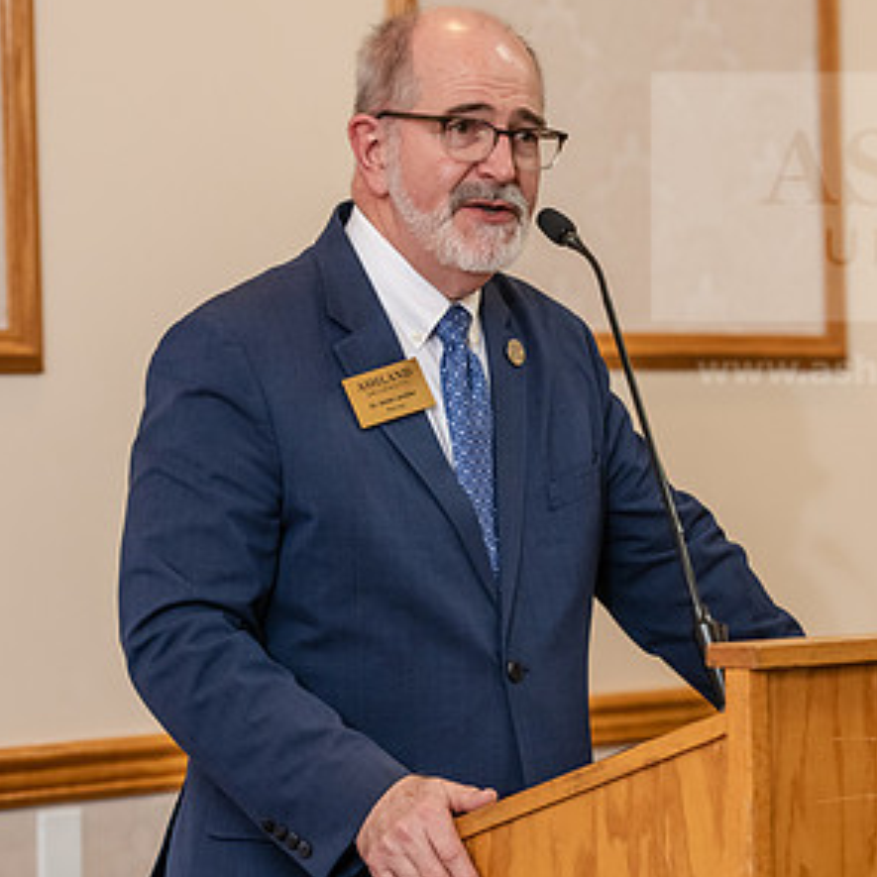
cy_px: 433
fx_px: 4701
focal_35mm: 164
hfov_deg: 10.7
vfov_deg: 10.7
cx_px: 562
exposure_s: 1/160
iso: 1600
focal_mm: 98
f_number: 3.5
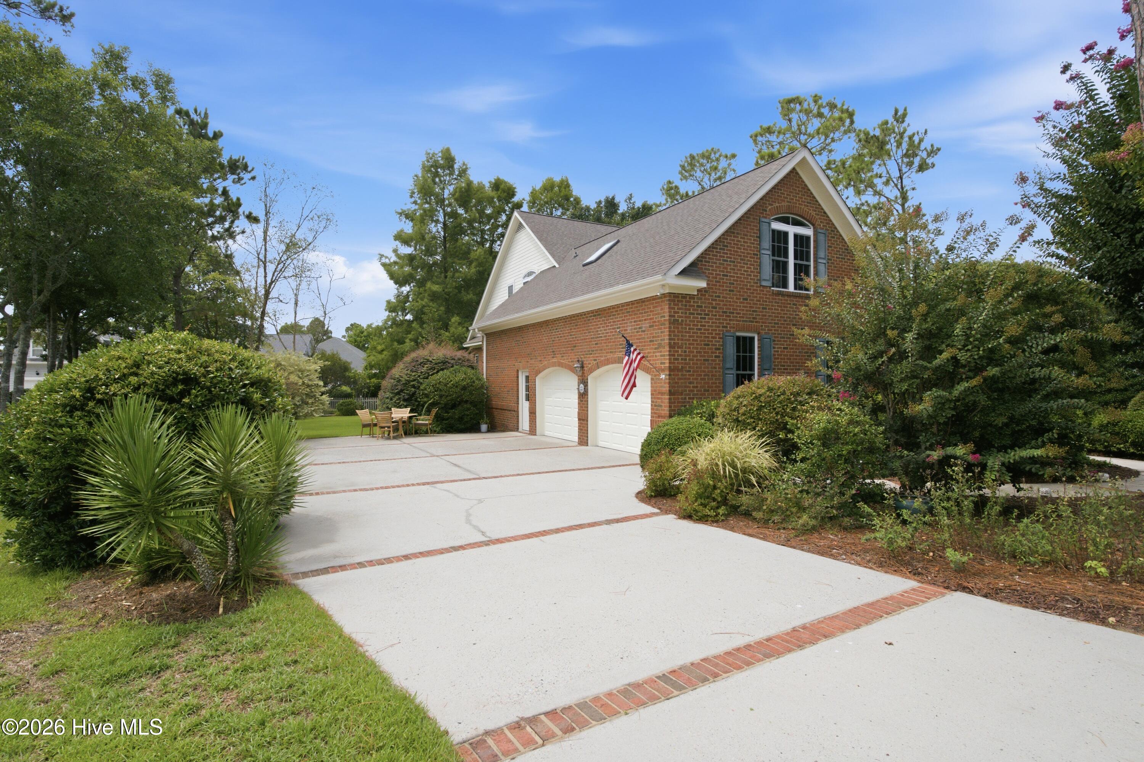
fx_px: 540
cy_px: 381
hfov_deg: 93.3
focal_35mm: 17
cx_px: 572
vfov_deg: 70.4
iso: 400
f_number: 6.3
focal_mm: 17
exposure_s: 1/1600
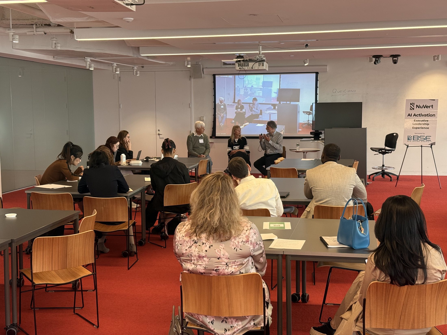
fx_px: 620
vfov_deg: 30.3
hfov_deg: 39.7
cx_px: 224
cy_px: 168
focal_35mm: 48
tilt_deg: -5.9
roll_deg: +0.0
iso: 160
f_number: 1.78
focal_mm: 6.76
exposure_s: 1/120
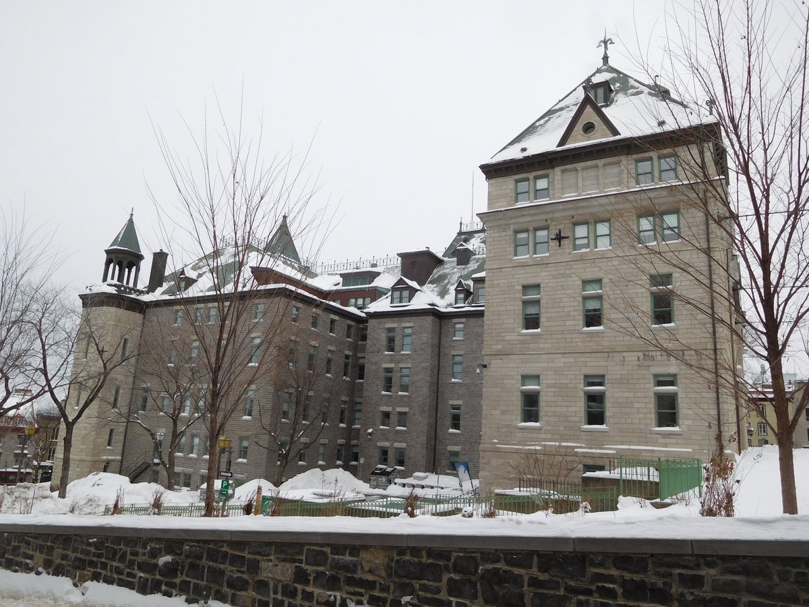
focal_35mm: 25
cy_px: 304
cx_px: 404
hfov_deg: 69.4
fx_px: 584
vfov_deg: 54.9
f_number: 3.4
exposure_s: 1/400
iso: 125
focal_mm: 4.5
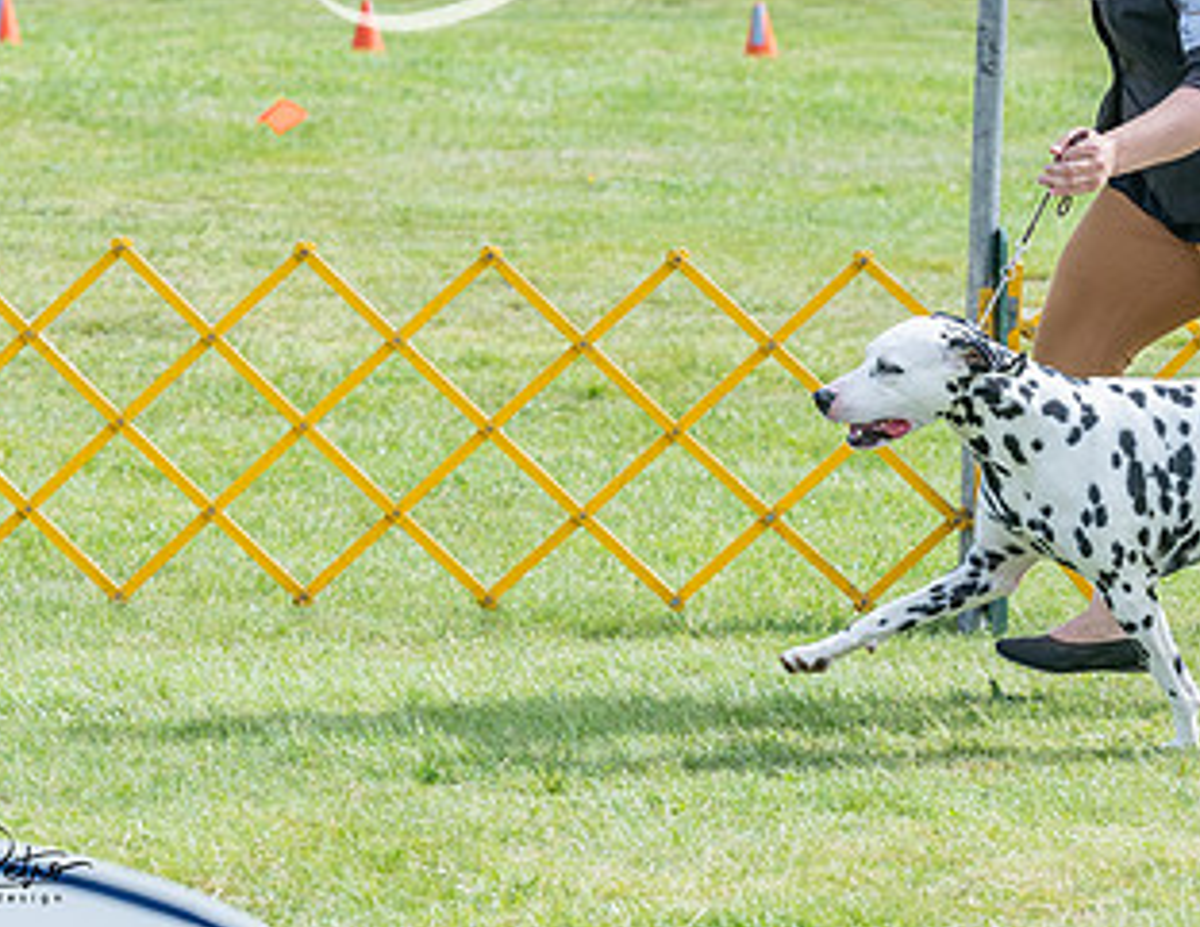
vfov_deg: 5.4
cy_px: 163
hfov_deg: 7.0
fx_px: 9812
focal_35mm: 280
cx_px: 861
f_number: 5.6
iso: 400
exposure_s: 1/1250
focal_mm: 117
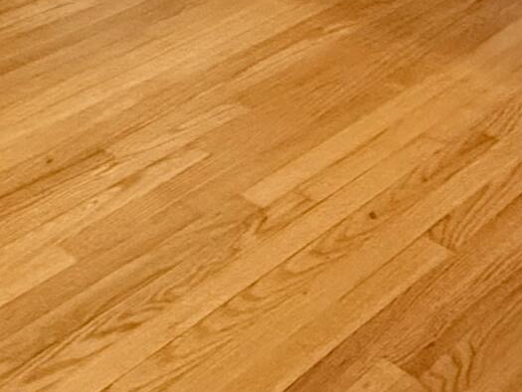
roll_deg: +0.7
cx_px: 187
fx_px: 1207
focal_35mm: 80
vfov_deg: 13.8
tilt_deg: +0.5
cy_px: -512
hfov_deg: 24.3
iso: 800
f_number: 2.2
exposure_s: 1/60
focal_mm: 2.22
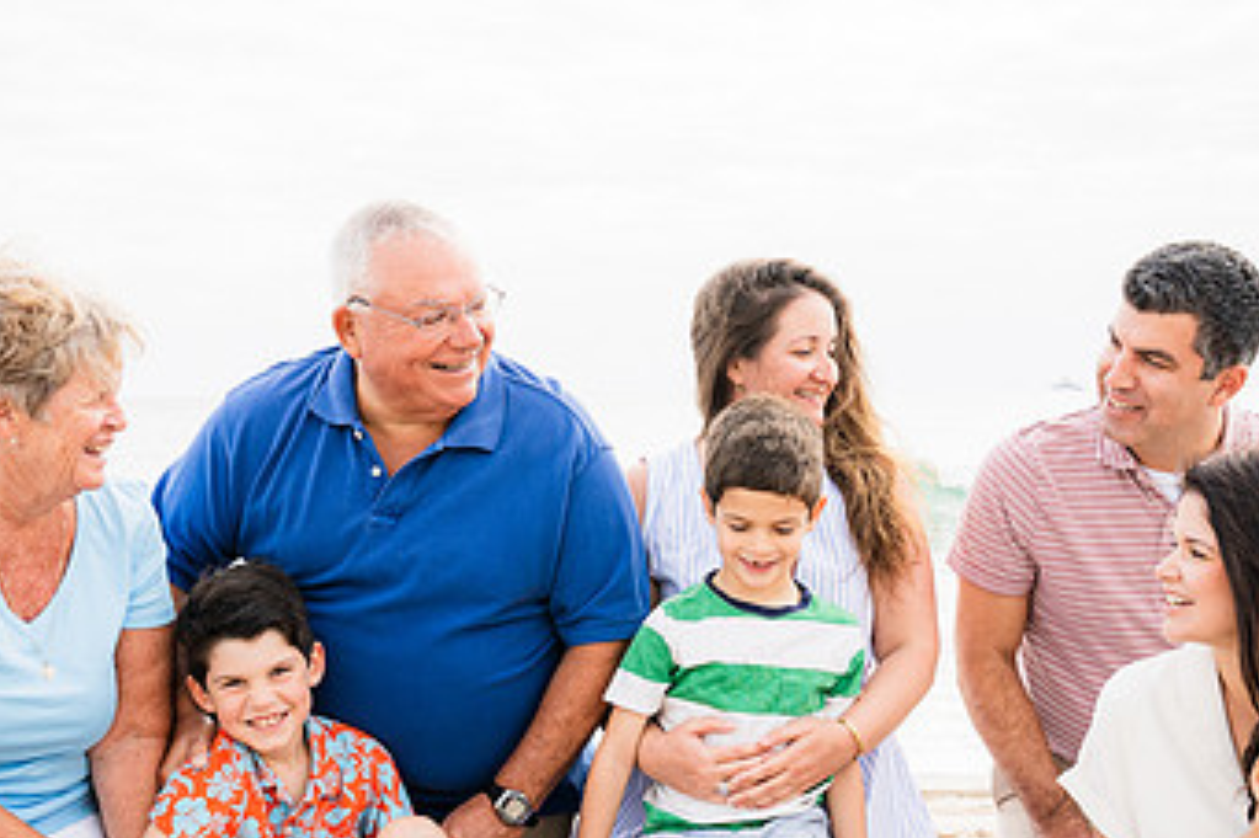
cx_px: 609
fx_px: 2097
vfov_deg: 22.5
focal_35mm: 60
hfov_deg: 33.4
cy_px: 593
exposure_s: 1/320
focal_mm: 31
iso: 400
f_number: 8
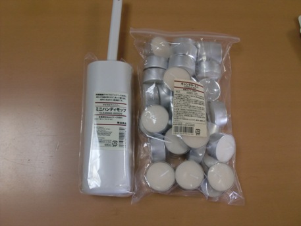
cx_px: 150
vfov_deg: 39.7
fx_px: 313
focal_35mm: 36
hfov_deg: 51.3
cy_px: 113
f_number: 2.8
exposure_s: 1/60
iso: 250
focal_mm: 6.3
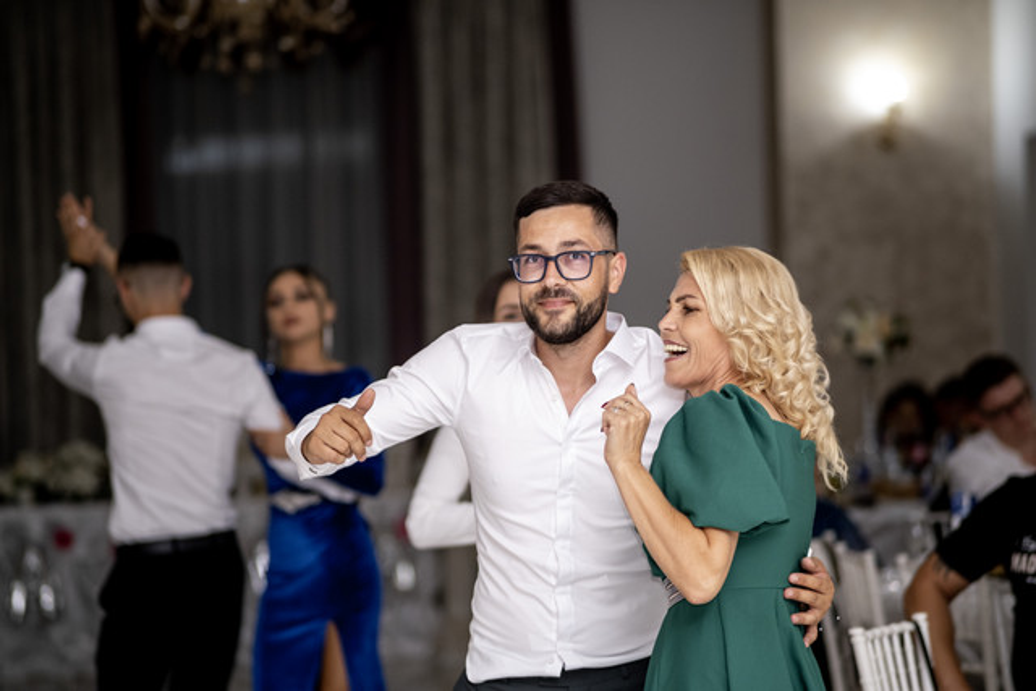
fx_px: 3684
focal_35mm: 128
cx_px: 518
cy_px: 346
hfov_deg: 16.0
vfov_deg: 10.7
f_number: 1.8
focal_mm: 85
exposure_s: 1/200
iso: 1000
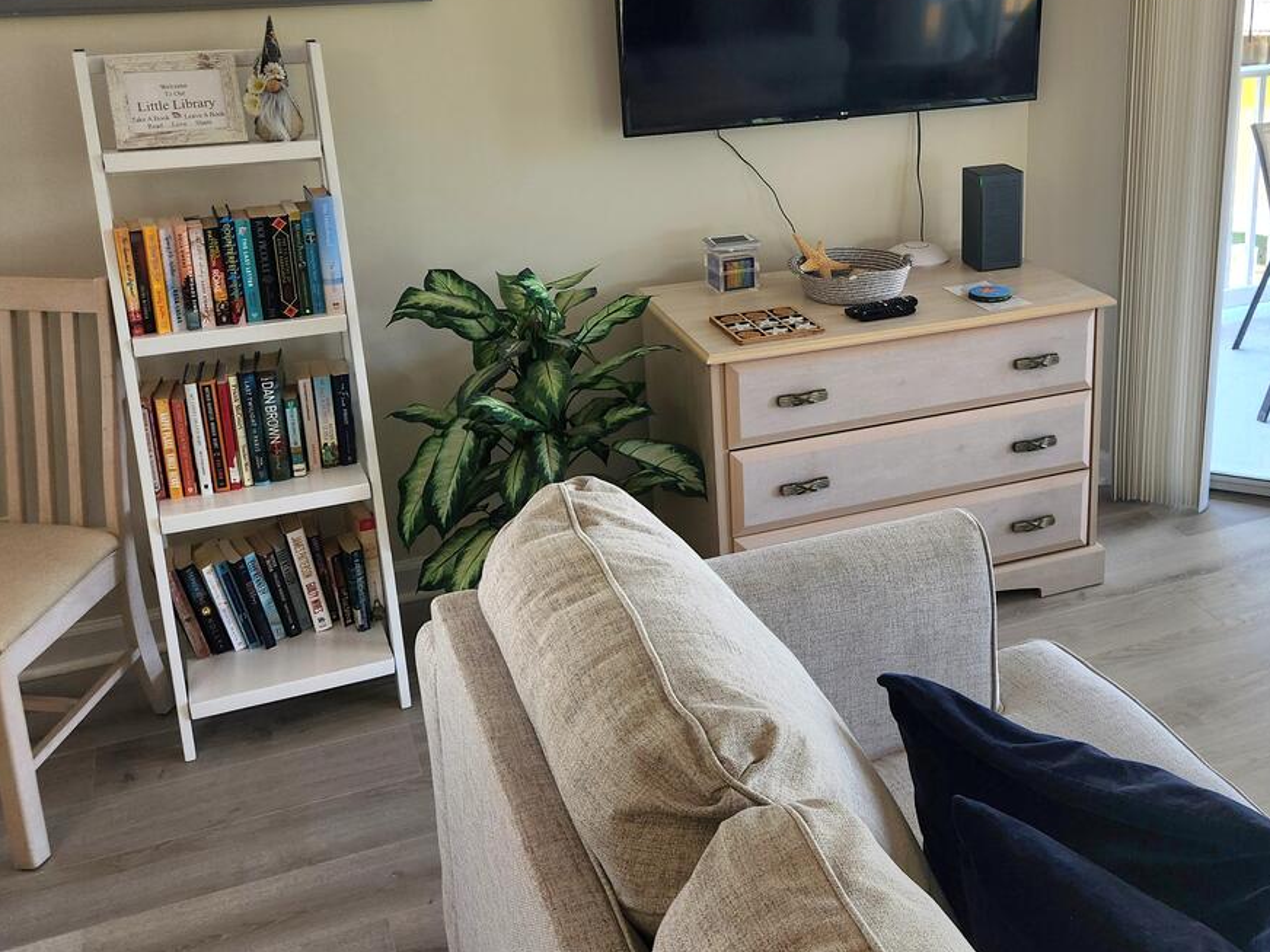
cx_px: 861
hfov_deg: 48.1
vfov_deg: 37.4
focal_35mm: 38
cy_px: 345
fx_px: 1394
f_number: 1.8
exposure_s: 1/182
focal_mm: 5.4
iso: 64
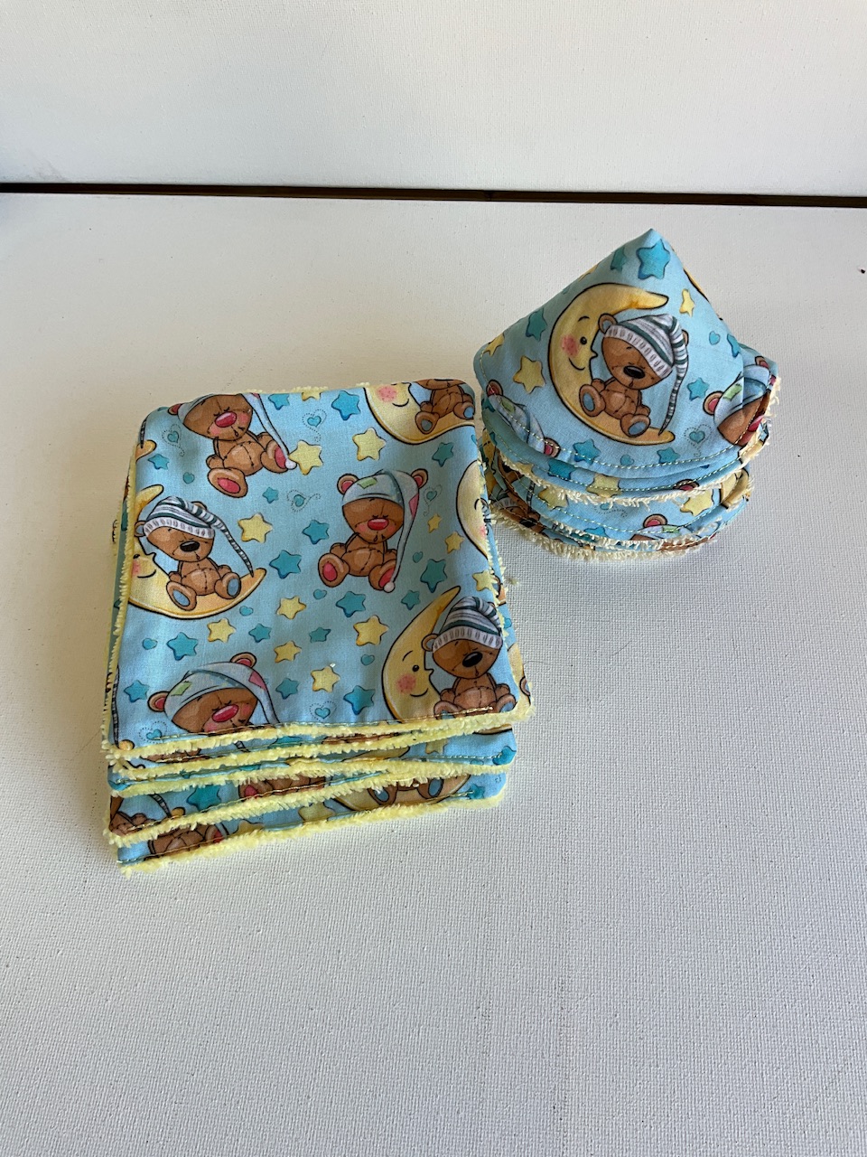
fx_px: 968
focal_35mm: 29
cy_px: 578
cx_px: 434
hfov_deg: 48.2
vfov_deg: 61.7
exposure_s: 1/100
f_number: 1.8
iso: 20
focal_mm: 3
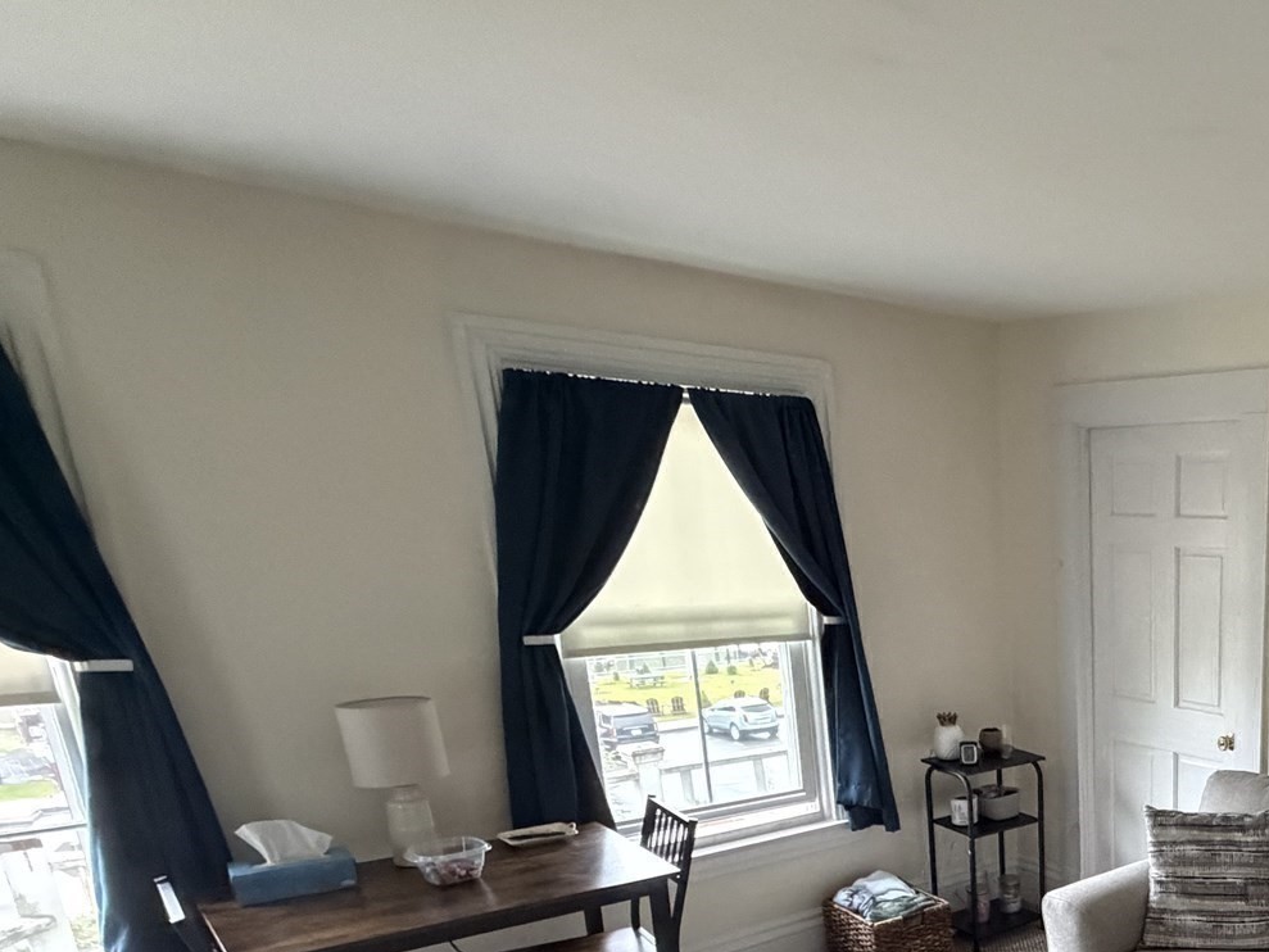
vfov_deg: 44.5
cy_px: 831
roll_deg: -1.1
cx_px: 1252
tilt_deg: -15.8
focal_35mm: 29
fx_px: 1063
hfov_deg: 50.6
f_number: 2.2
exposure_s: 1/60
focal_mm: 2.22
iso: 800
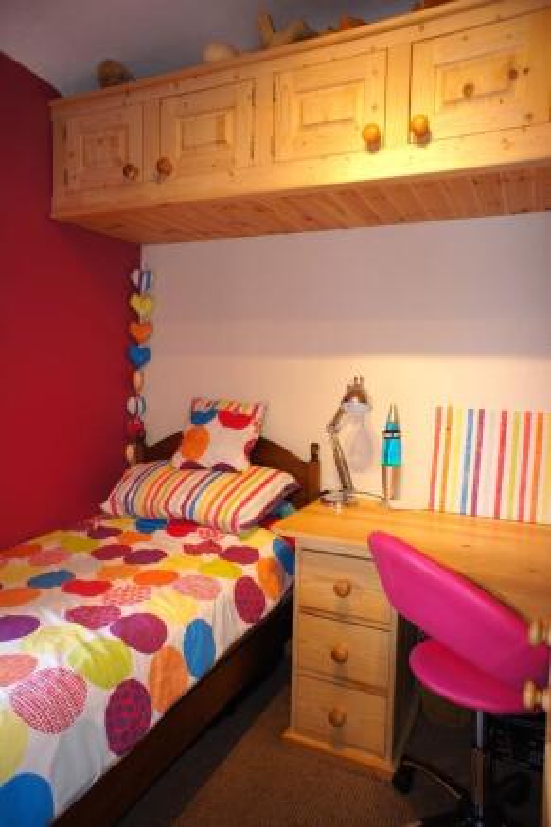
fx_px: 551
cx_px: 276
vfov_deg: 73.8
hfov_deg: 53.1
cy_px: 414
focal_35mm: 24
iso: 200
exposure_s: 1/40
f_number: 3.2
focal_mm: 16
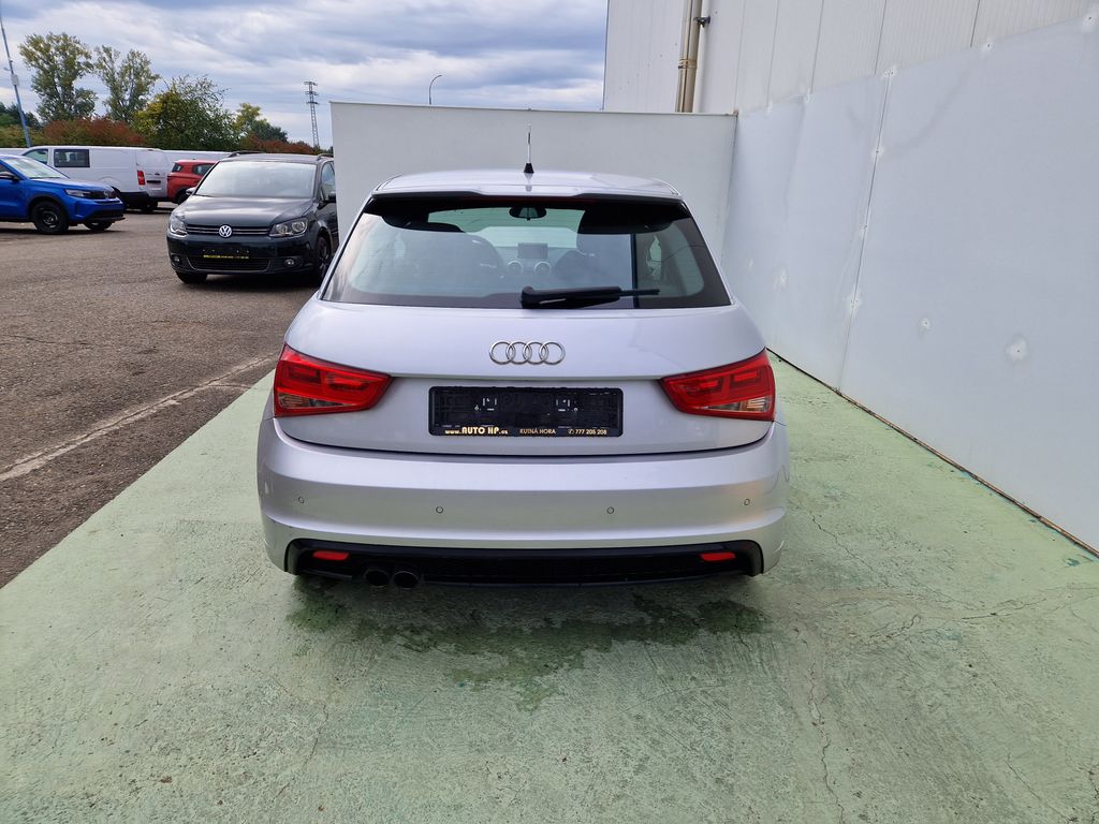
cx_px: 550
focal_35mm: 23
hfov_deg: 73.9
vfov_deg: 58.9
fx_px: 730
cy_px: 412
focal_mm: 5.4
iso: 50
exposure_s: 1/856
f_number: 1.8
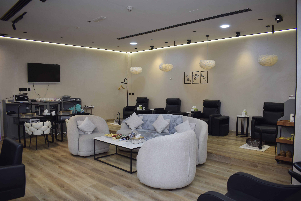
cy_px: 100
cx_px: 150
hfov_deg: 67.4
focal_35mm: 27
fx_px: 226
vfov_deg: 48.0
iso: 400
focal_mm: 18
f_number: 3.5
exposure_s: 1/200
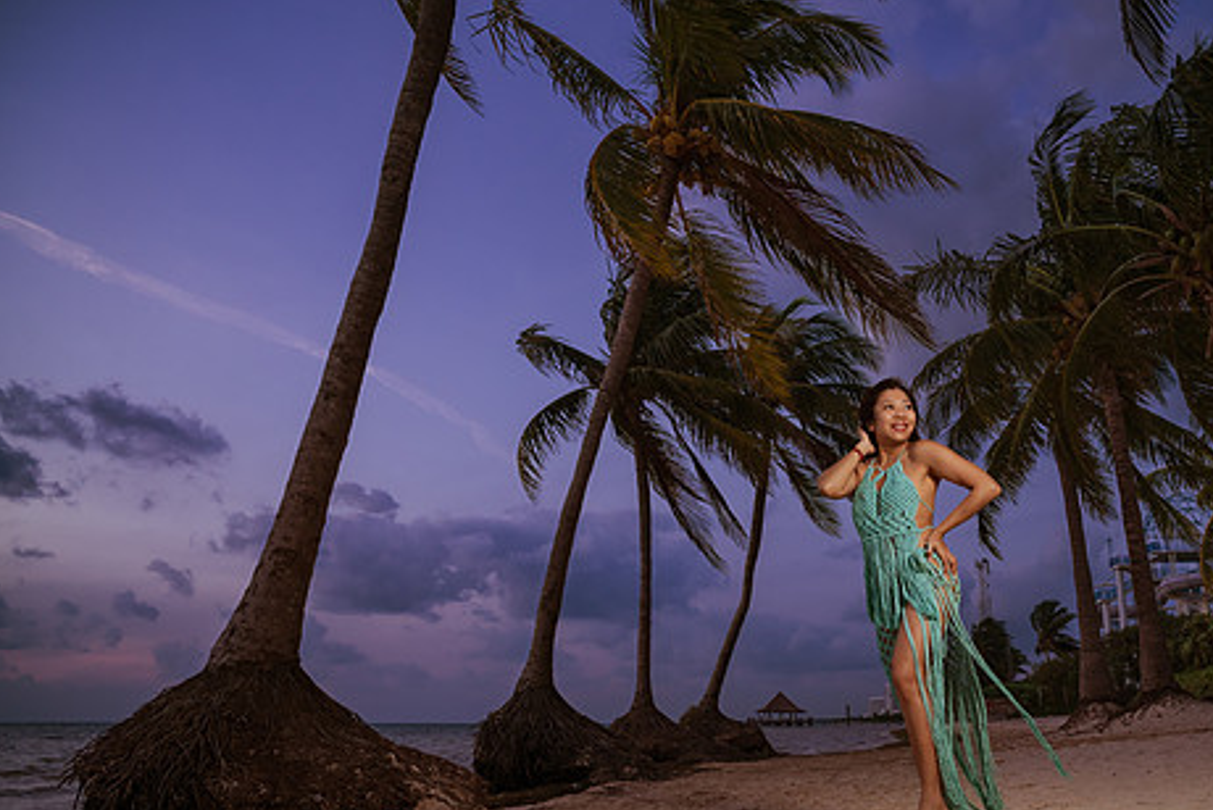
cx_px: 762
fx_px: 910
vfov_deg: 47.7
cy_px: 481
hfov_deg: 66.3
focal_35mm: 27
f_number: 4
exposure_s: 1/125
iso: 200
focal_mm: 20
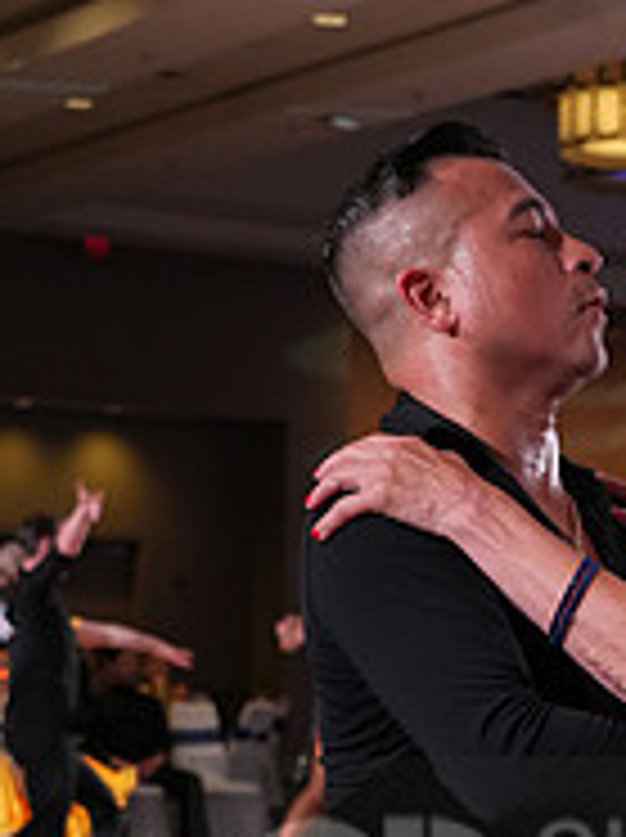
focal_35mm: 117
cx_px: 813
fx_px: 2828
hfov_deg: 12.3
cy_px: 909
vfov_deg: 16.4
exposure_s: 1/500
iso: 2500
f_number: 4
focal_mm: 39
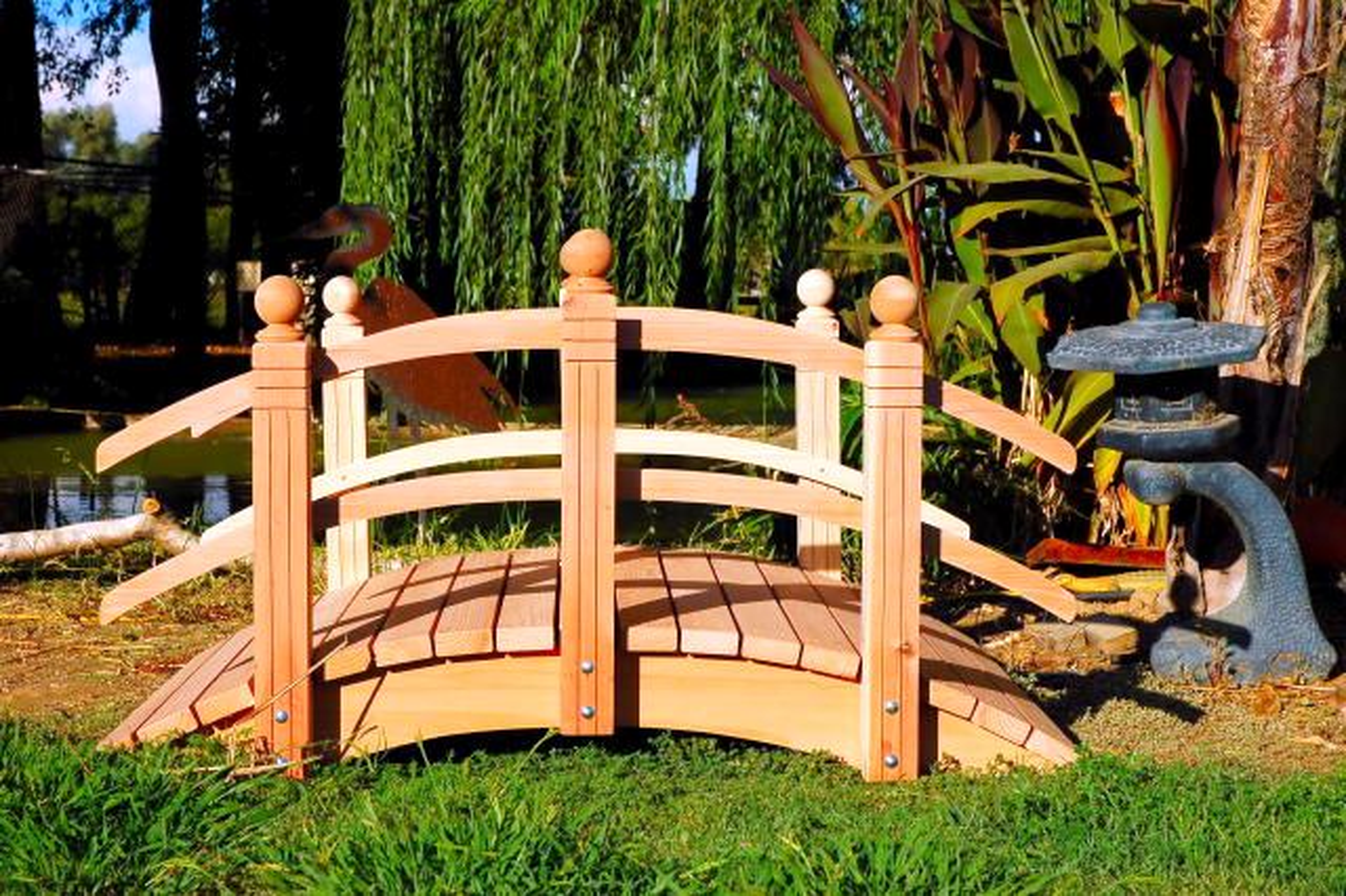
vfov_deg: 18.9
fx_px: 2690
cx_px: 673
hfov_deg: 28.1
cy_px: 448
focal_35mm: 72
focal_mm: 48
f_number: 8
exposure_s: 1/640
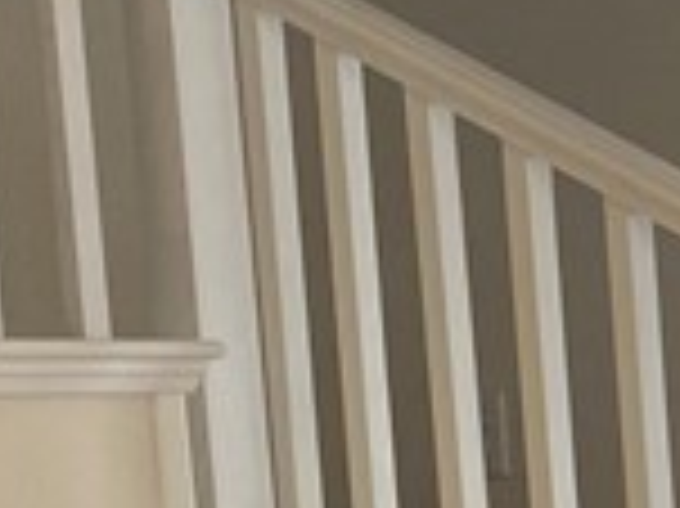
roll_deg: +2.8
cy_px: 944
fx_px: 3455
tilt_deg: -6.2
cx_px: 1383
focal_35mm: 176
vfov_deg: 8.1
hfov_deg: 10.3
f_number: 1.8
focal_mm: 4.25
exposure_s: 1/60
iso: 64
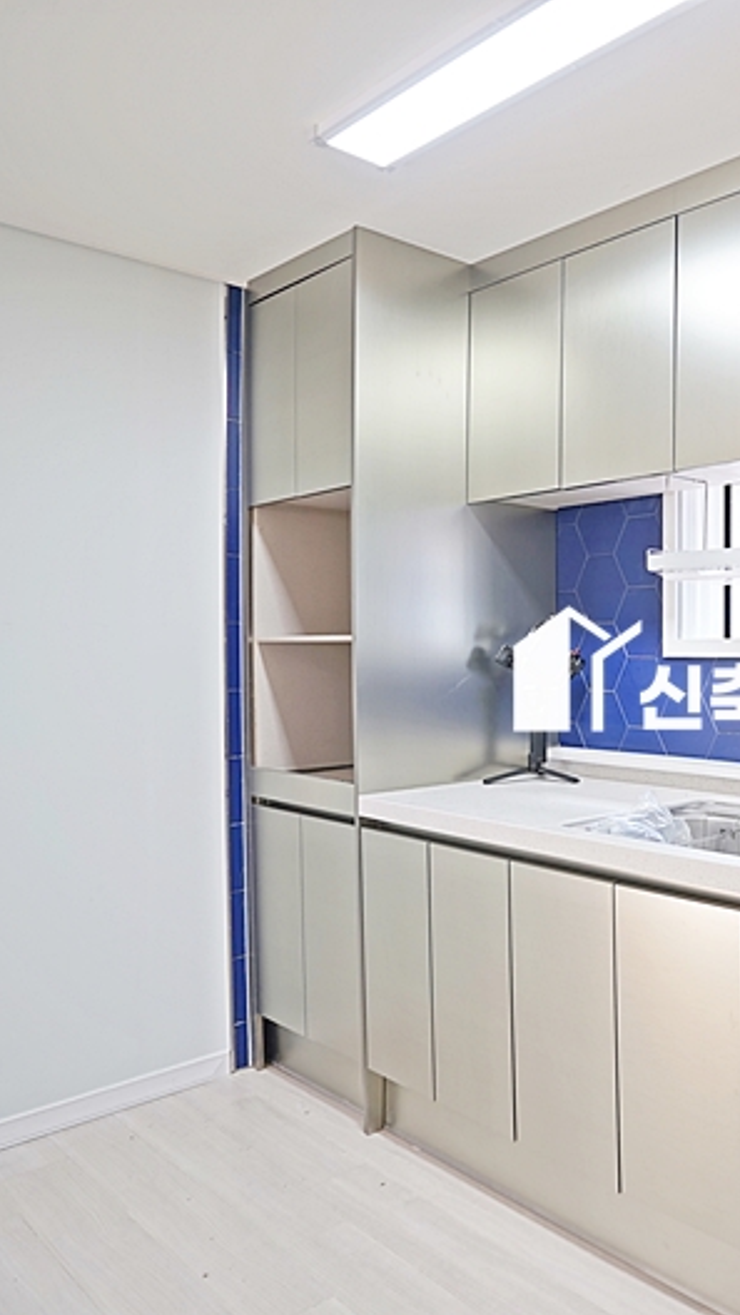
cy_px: 661
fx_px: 942
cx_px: 820
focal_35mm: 27
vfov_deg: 69.9
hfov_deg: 36.2
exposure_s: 1/40
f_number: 4
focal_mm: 17
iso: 250
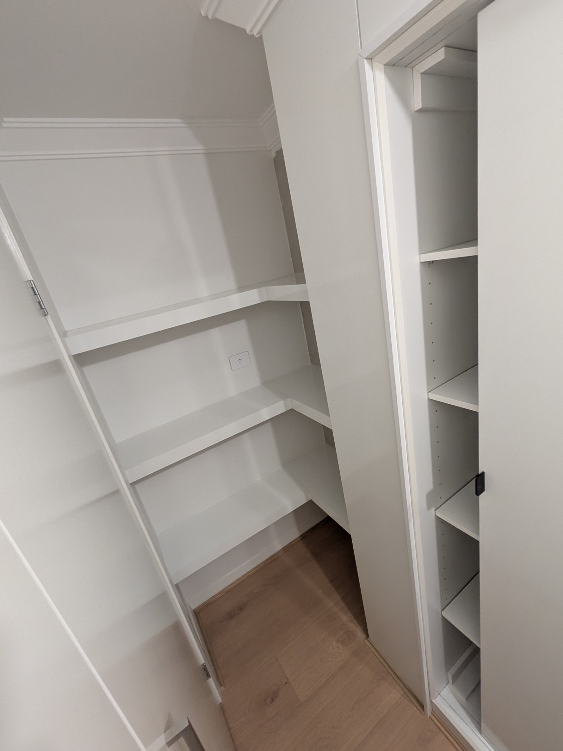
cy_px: 376
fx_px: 282
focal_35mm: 13
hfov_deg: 89.9
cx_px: 282
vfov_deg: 106.2
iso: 200
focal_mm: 1.54
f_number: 2.2
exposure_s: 1/23.8
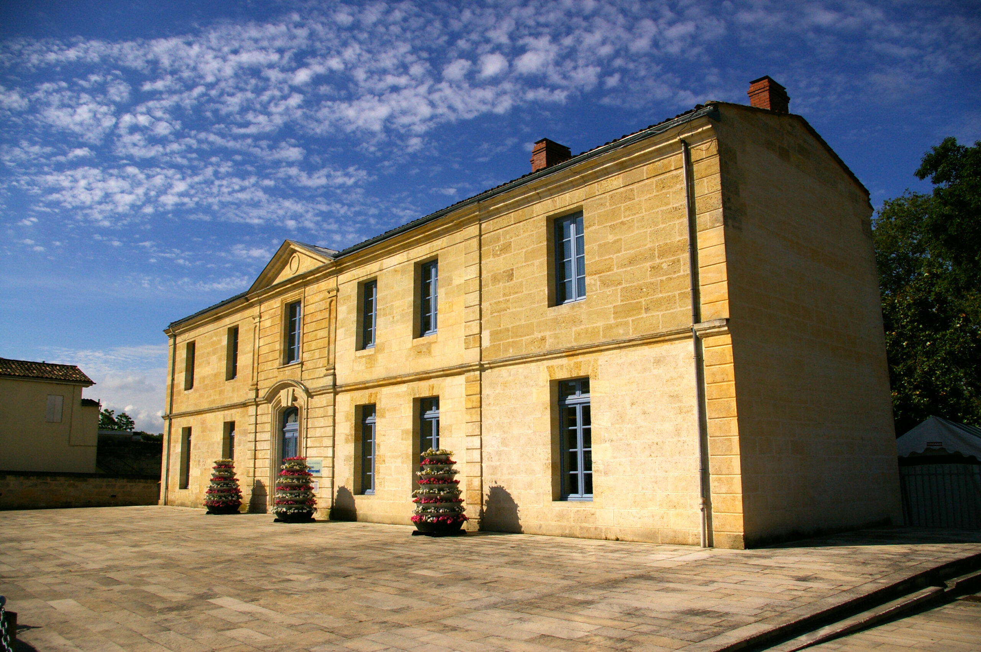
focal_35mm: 27
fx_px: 735
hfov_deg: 67.4
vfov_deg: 47.8
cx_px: 490
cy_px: 326
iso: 400
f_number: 11
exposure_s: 1/2000
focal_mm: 18
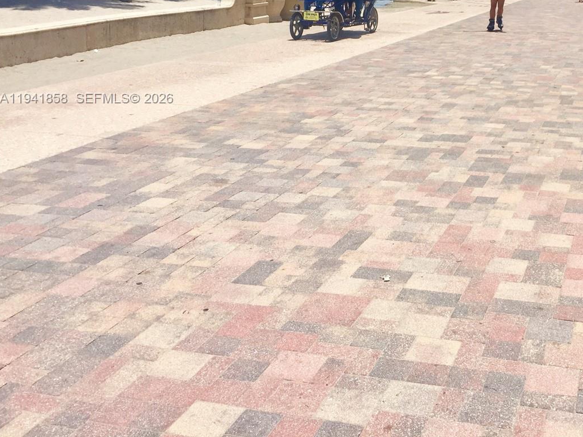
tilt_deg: -11.7
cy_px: 99
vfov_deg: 31.5
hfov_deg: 40.7
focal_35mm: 45
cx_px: 449
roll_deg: -2.8
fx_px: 758
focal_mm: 4.15
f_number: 2.2
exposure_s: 1/3049
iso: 32
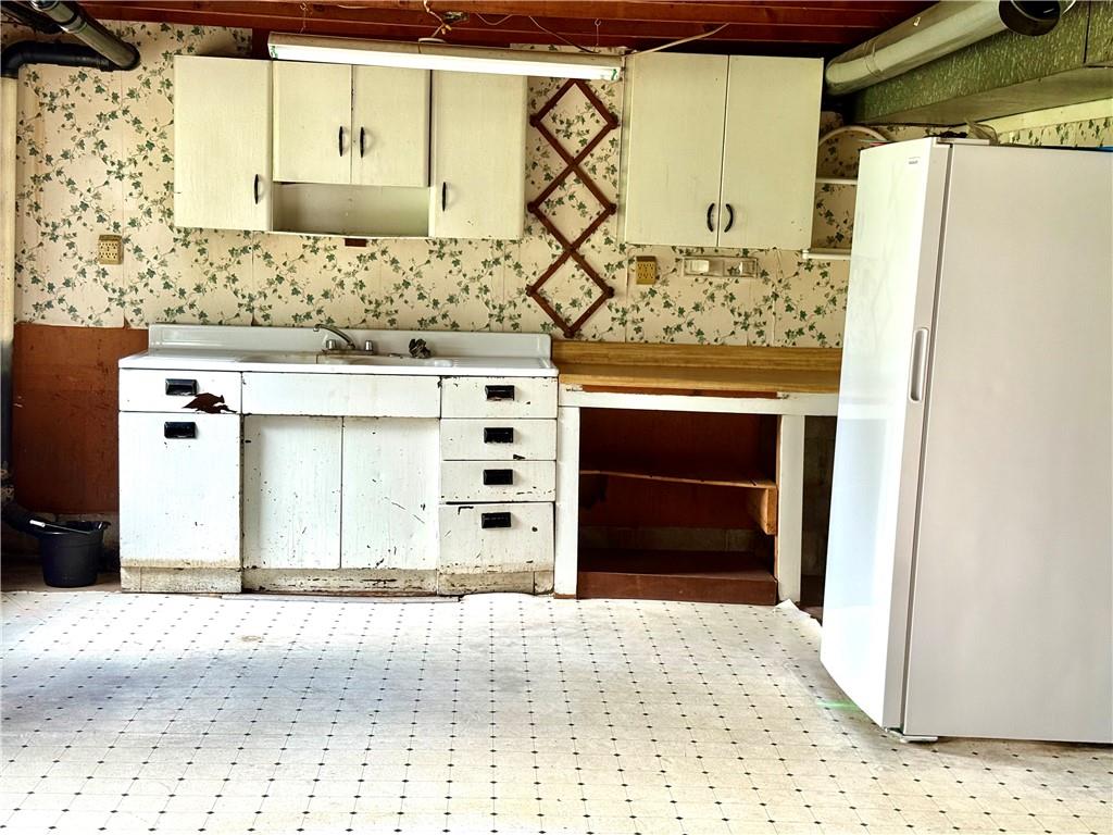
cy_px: 418
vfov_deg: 30.3
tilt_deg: -6.3
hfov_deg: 39.7
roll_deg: -2.3
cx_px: 556
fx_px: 1543
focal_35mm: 48
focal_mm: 6.76
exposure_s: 1/92
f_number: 1.78
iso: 100
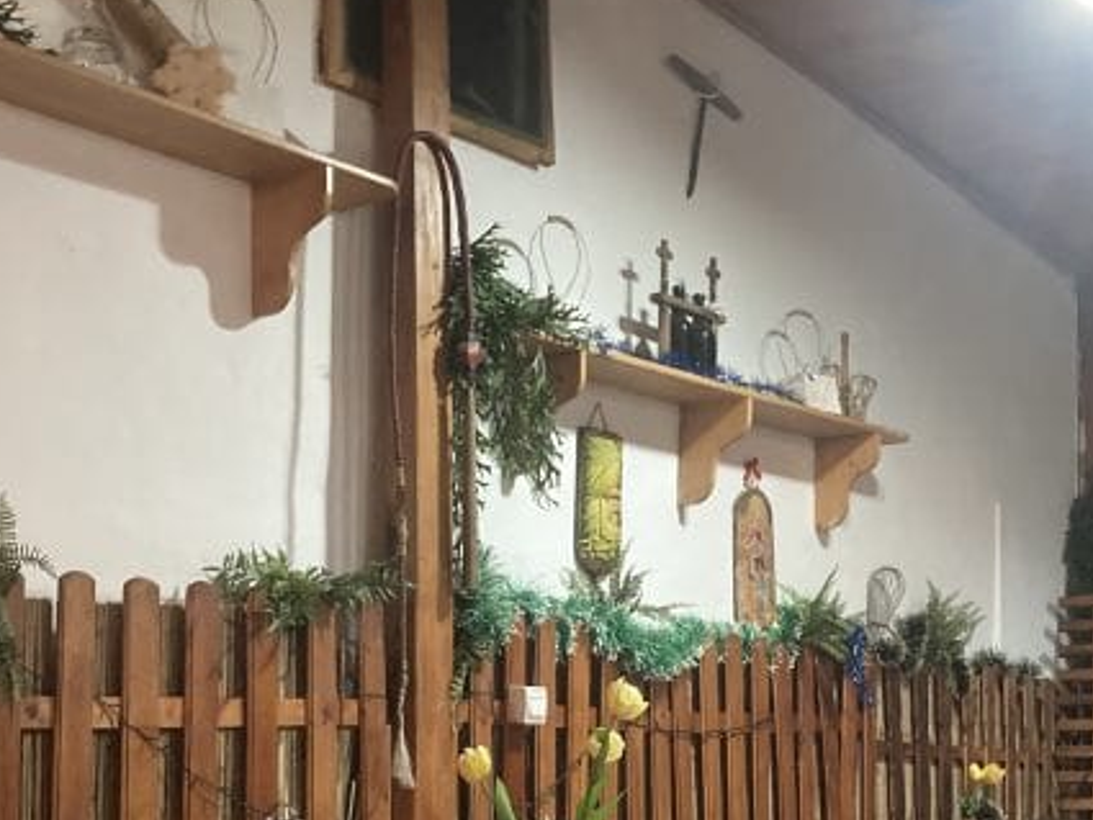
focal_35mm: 56
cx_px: 640
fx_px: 1769
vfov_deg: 25.5
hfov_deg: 34.3
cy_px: 702
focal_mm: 3.99
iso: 640
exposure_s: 1/25
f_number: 1.8
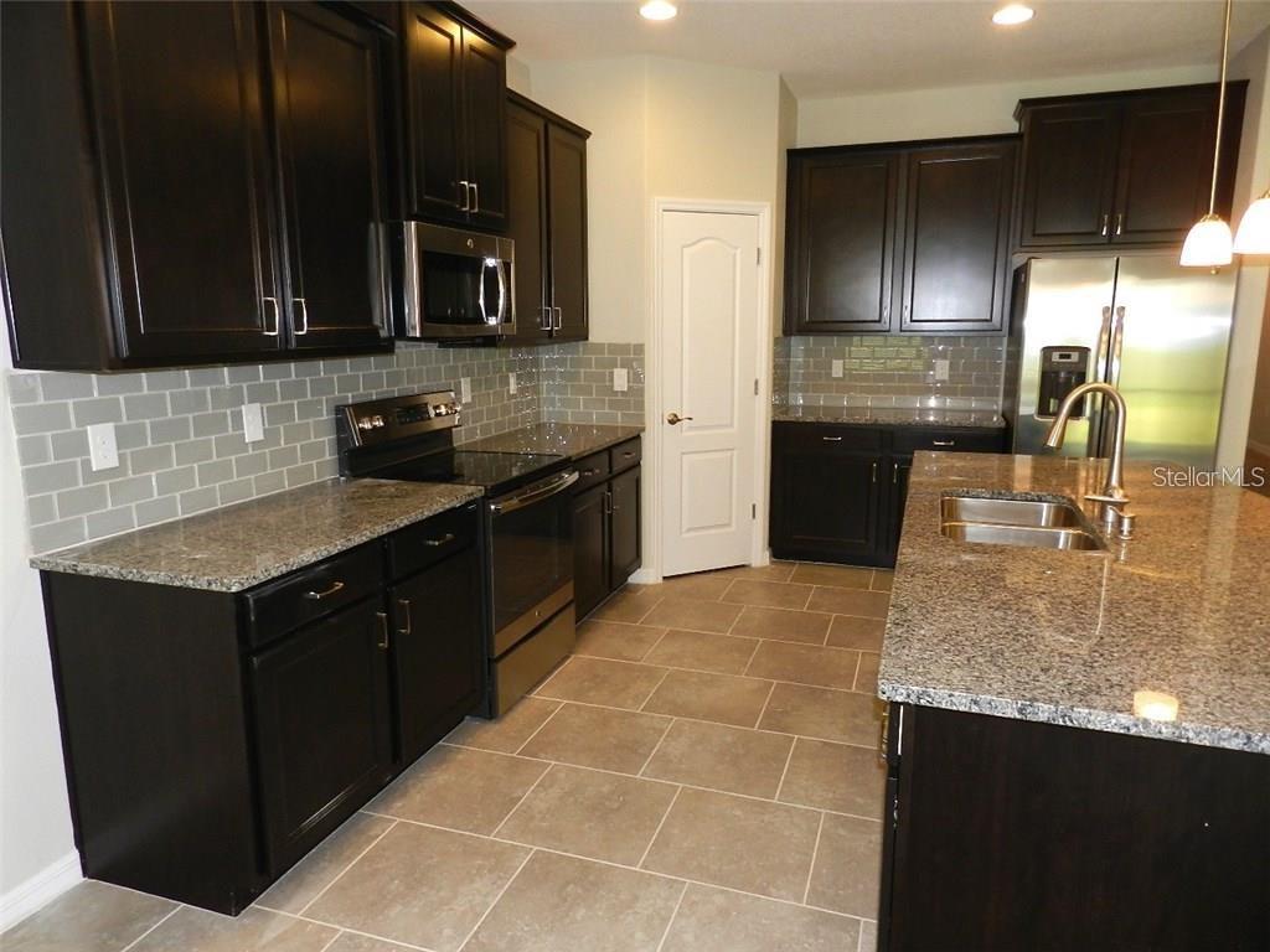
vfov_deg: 58.9
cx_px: 635
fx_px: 844
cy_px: 476
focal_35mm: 23
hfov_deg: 73.9
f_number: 3.4
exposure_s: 1/30
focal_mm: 4
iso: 200
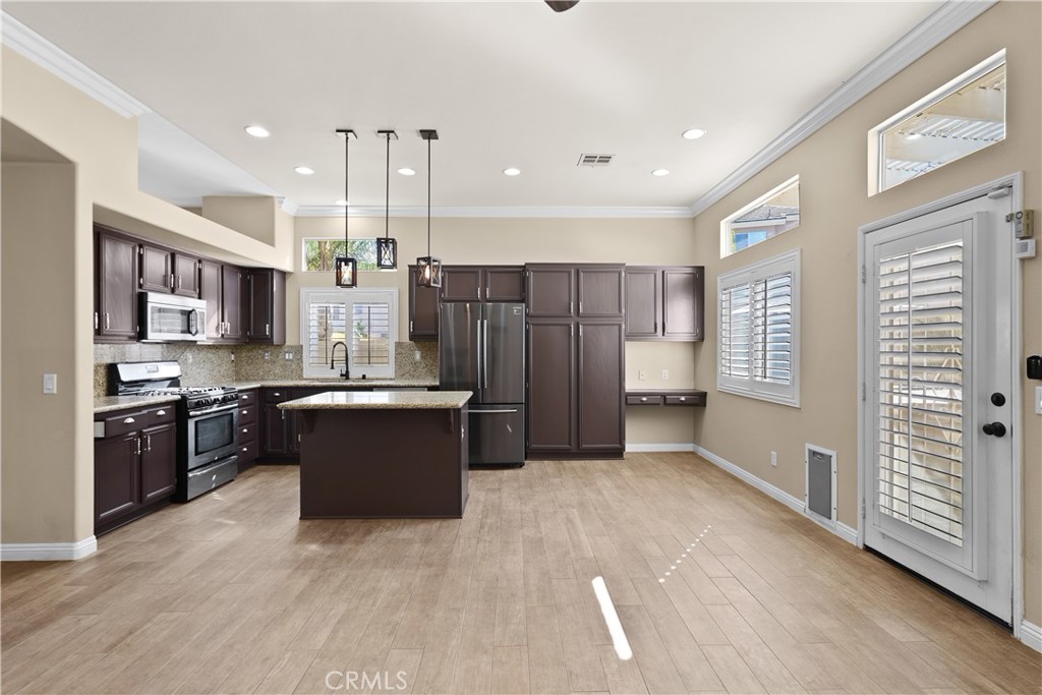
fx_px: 492
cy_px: 348
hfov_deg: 93.3
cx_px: 521
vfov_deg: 70.5
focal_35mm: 17
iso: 500
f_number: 4.5
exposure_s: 1/15
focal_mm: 17
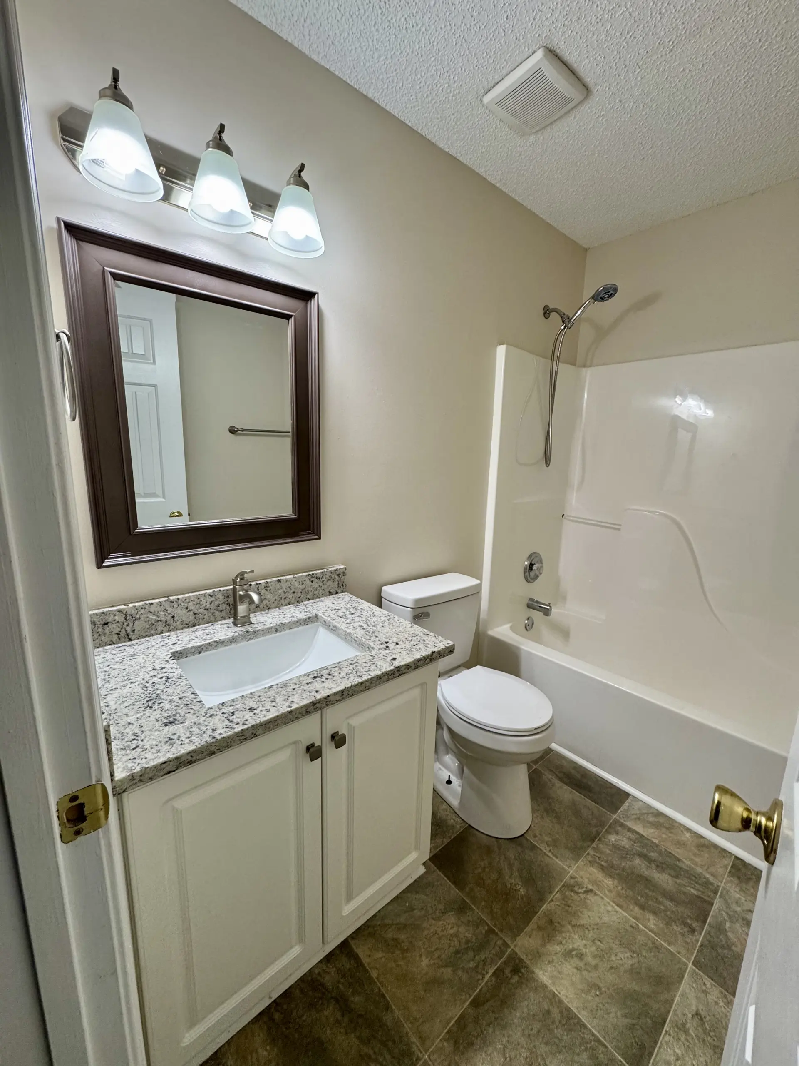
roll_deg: -1.2
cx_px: 400
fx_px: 431
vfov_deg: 102.1
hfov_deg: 85.7
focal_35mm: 14
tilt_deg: -11.2
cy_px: 533
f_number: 2.2
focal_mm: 2.22
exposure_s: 1/120
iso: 160
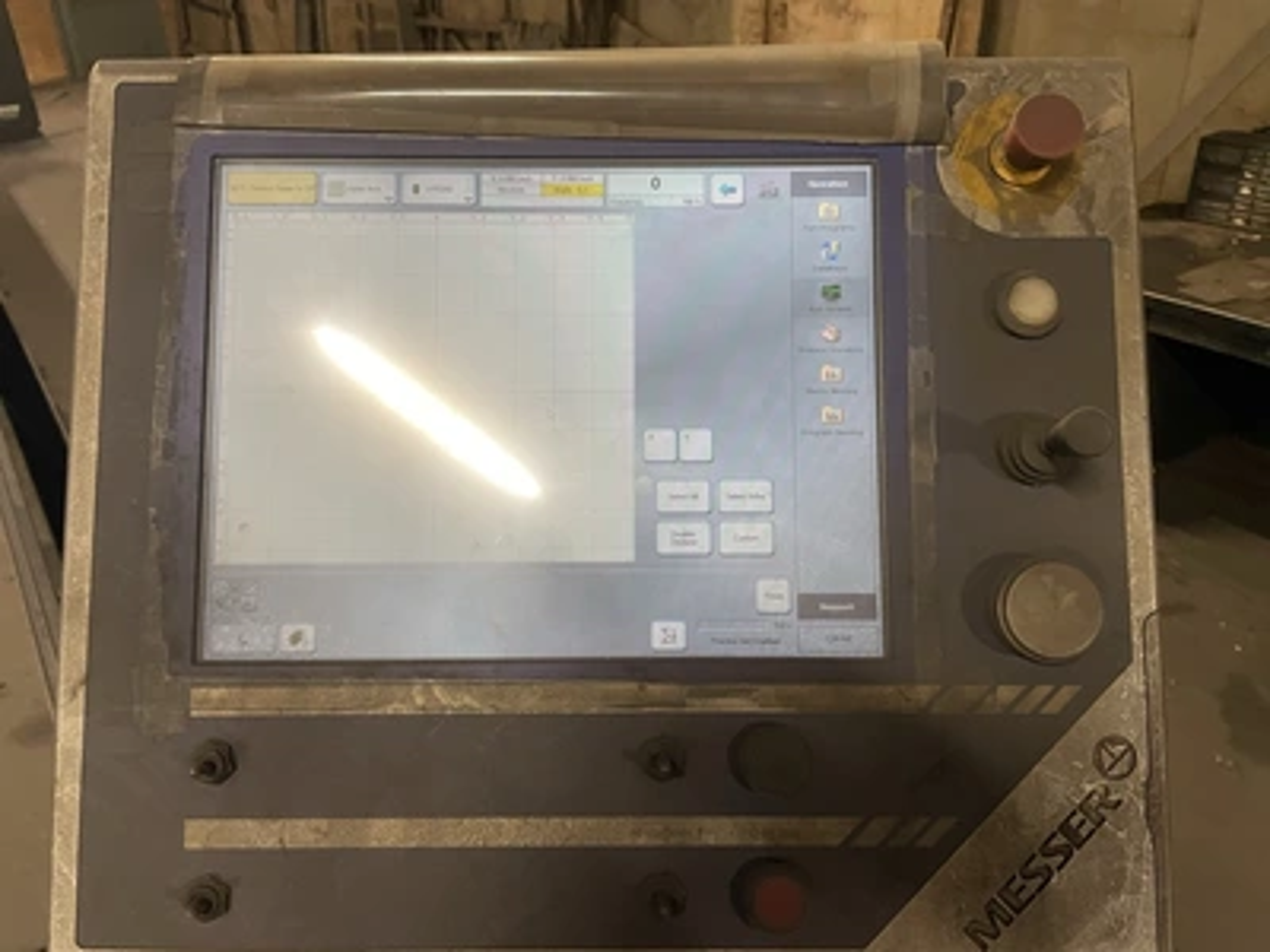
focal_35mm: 26
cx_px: 635
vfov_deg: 53.1
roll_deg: +1.4
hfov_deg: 67.3
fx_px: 954
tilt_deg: -30.3
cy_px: 476
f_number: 1.6
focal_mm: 4.2
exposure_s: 1/58
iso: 250
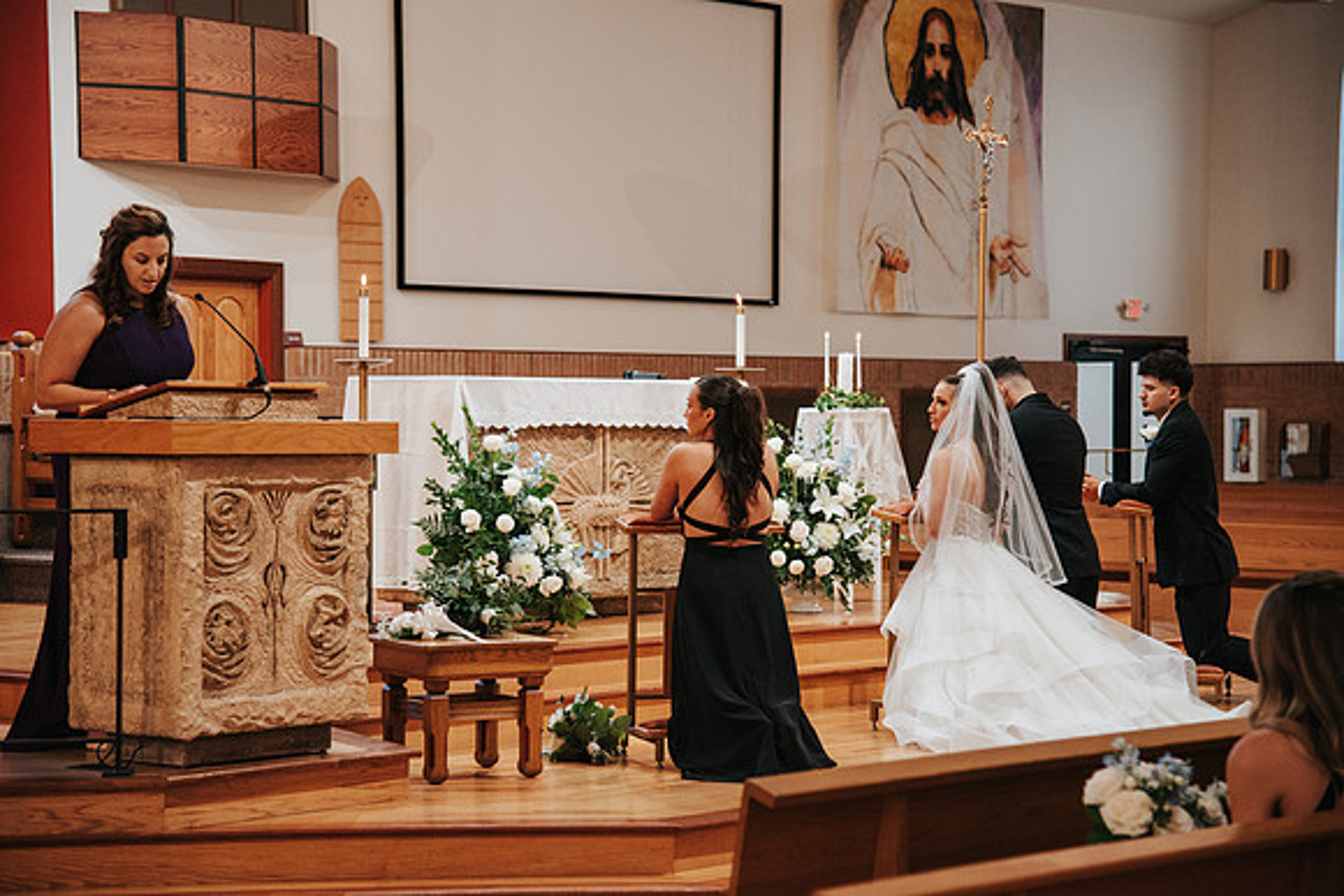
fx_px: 3207
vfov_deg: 15.9
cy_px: 448
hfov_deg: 23.7
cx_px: 672
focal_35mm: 86
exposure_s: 1/200
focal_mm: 82
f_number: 4
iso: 1000
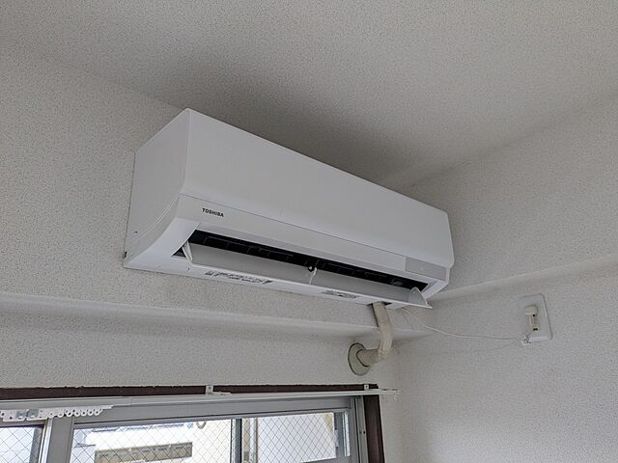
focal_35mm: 25
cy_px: 232
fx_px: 446
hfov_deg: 69.4
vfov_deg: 54.9
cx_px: 309
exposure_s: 1/158
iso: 45
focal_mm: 5.43
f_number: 1.89
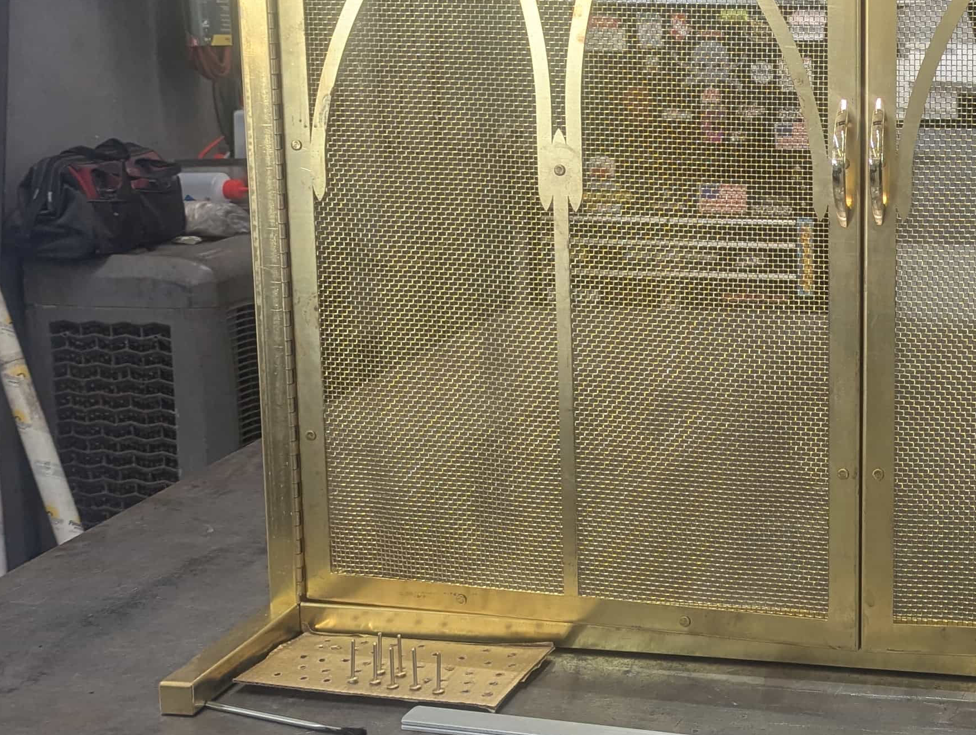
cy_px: 203
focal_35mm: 56
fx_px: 1581
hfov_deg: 32.3
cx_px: 912
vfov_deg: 25.9
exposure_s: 1/55.5
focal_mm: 6.81
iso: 88
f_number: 1.85
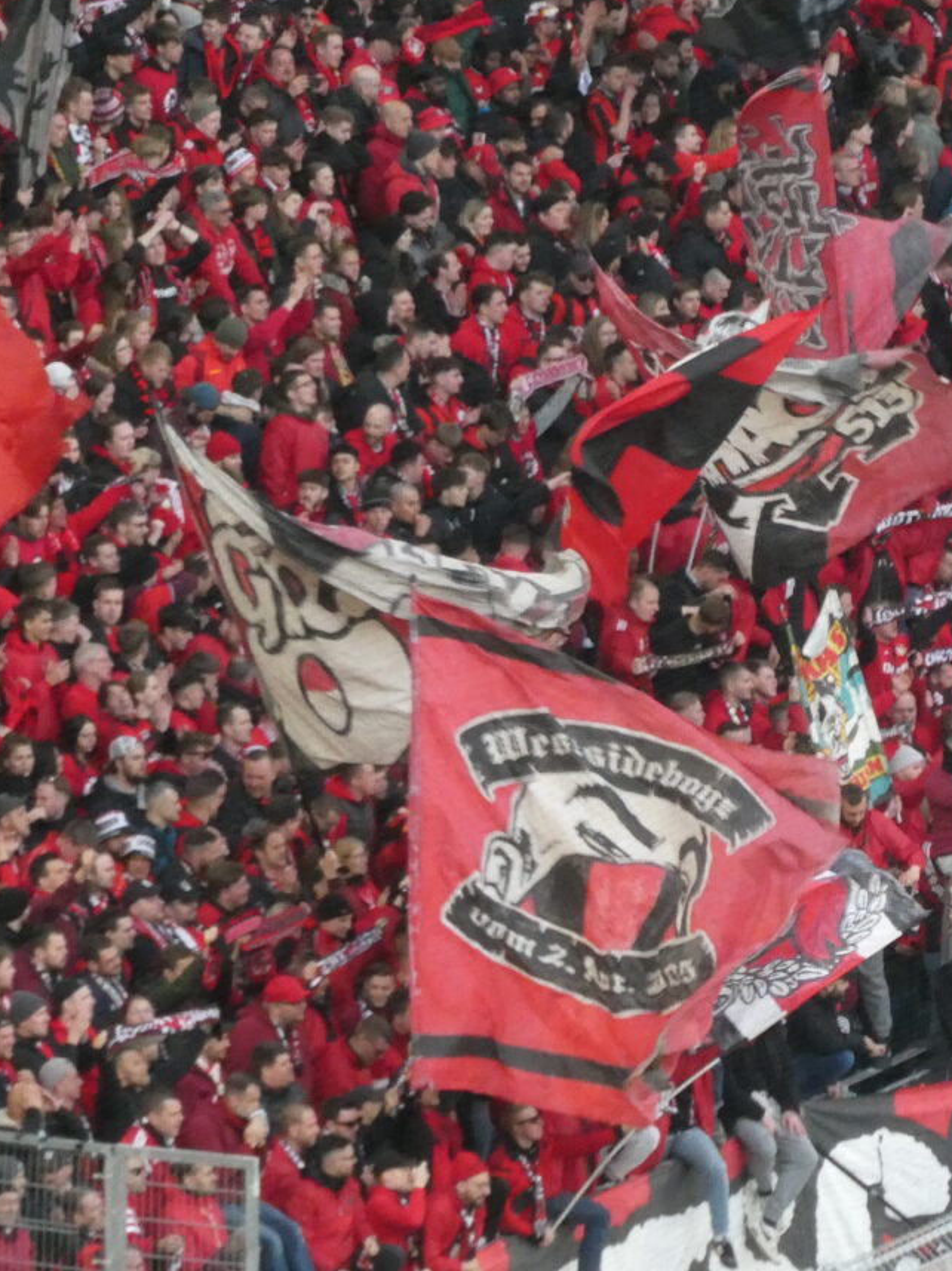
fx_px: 17137
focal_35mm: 467
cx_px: 943
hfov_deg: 3.2
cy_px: 725
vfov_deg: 4.2
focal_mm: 44.8
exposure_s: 1/125
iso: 640
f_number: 5.6
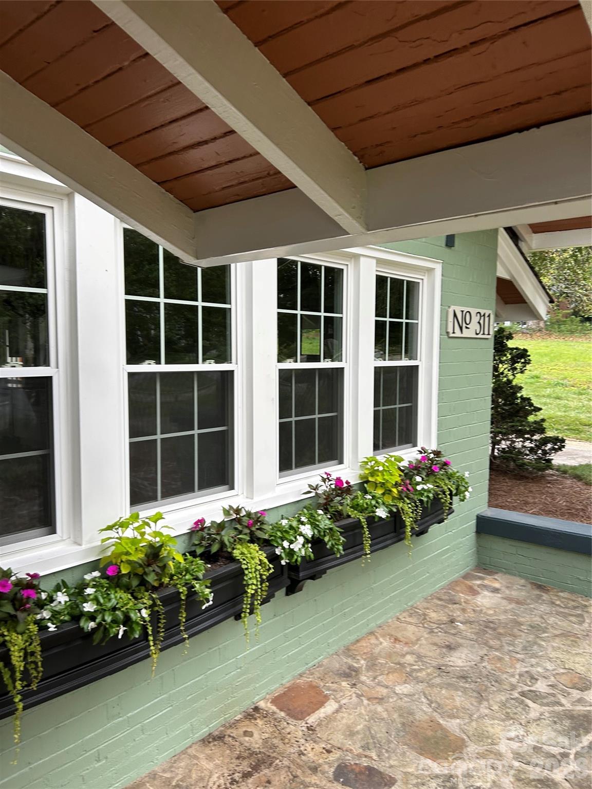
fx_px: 593
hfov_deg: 53.1
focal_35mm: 26
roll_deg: -2.0
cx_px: 296
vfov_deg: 67.3
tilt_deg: -2.5
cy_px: 394
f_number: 1.5
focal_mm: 5.7
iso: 64
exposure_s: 1/121
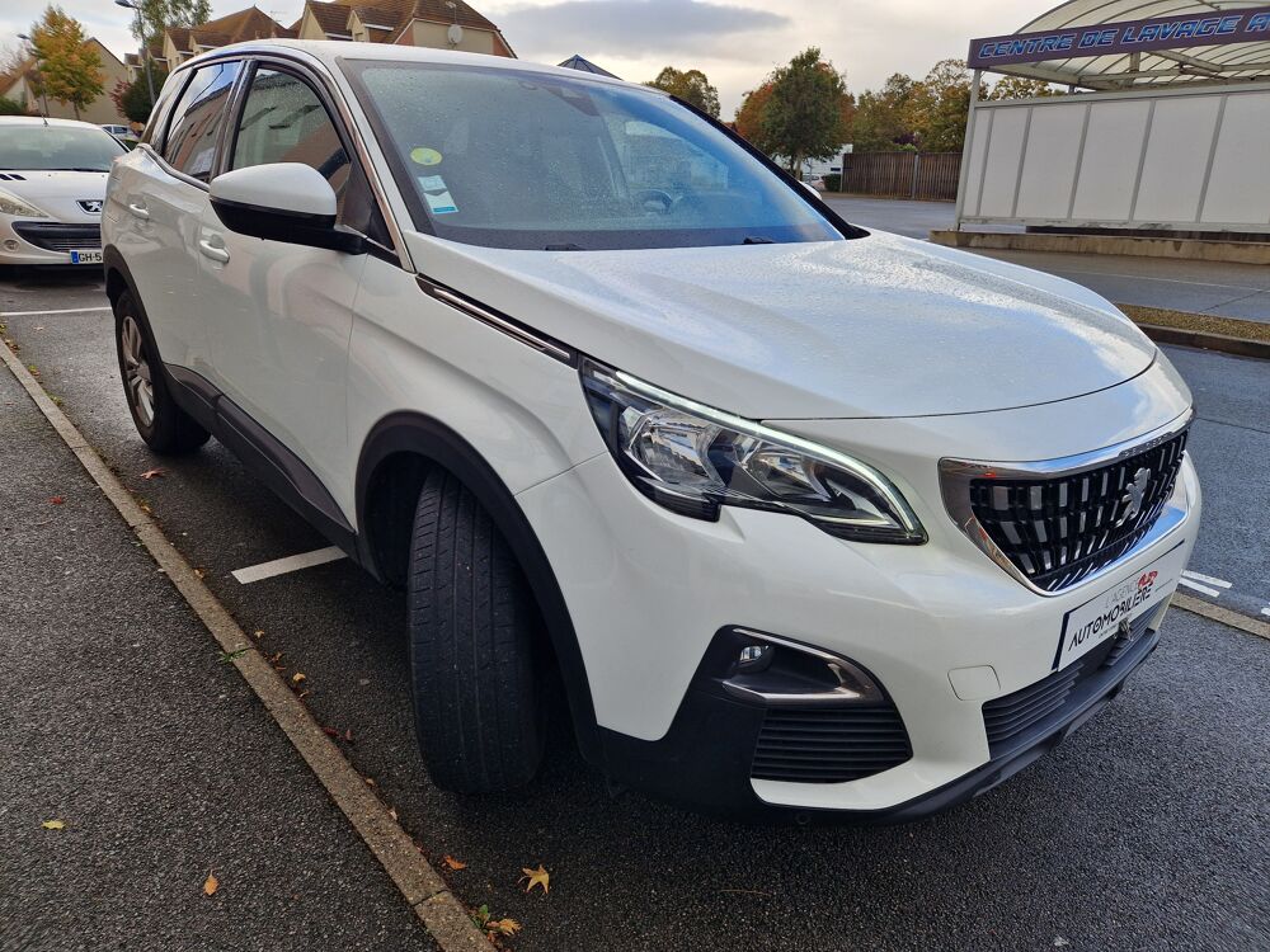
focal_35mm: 23
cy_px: 476
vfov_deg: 58.9
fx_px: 844
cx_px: 635
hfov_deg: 73.9
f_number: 1.8
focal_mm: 5.4
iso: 50
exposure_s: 1/247
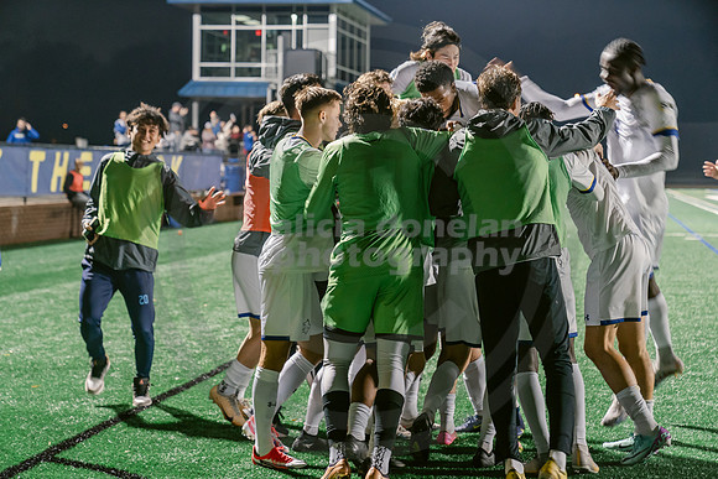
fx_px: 1396
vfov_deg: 19.5
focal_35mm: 70
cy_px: 240
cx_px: 359
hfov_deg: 28.8
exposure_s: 1/100
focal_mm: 70
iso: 2500
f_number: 3.2
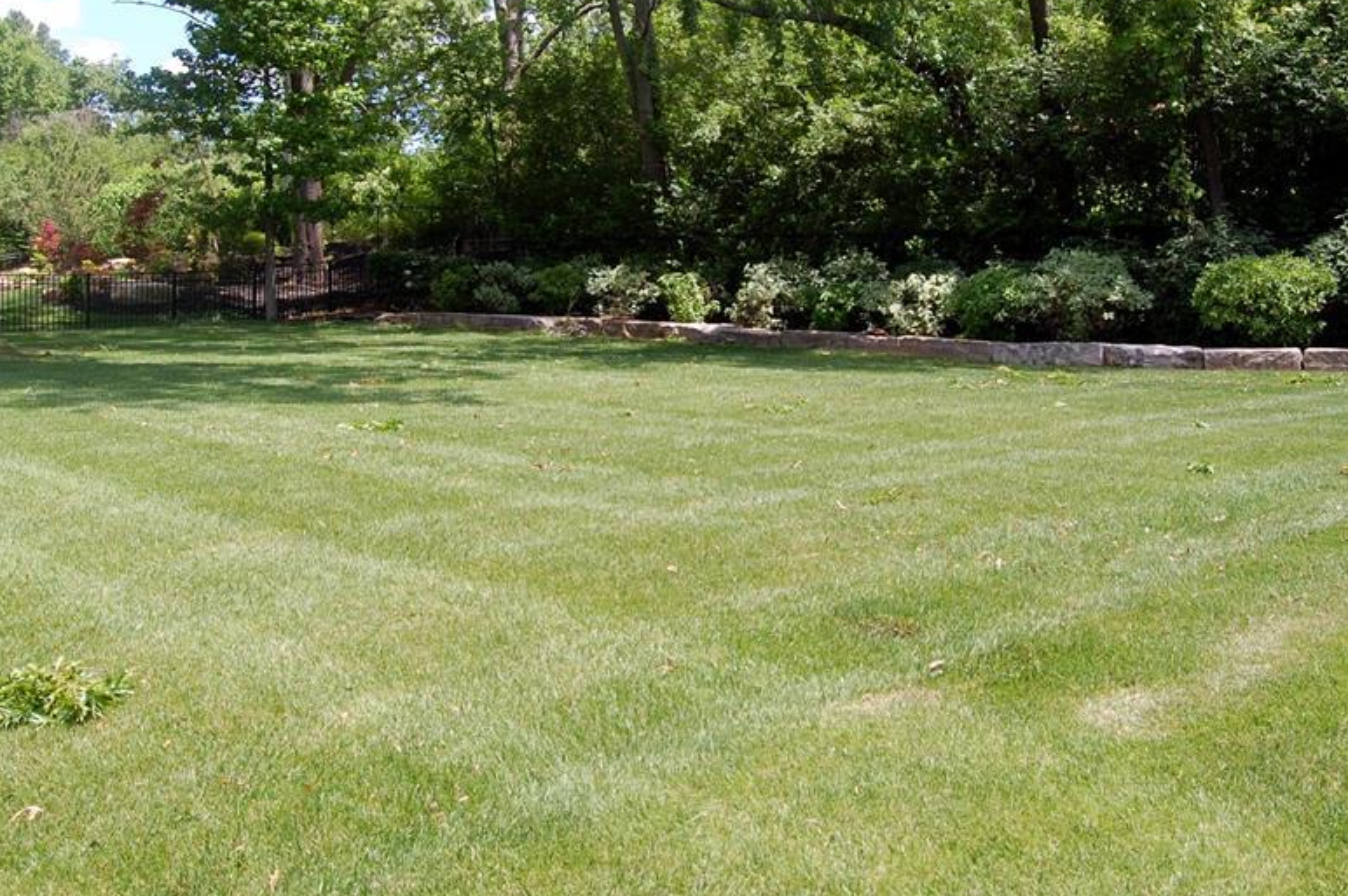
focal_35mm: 38
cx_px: 722
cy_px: 297
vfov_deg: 34.6
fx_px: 1421
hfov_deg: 50.7
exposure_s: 1/160
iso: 200
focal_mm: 18
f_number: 6.3
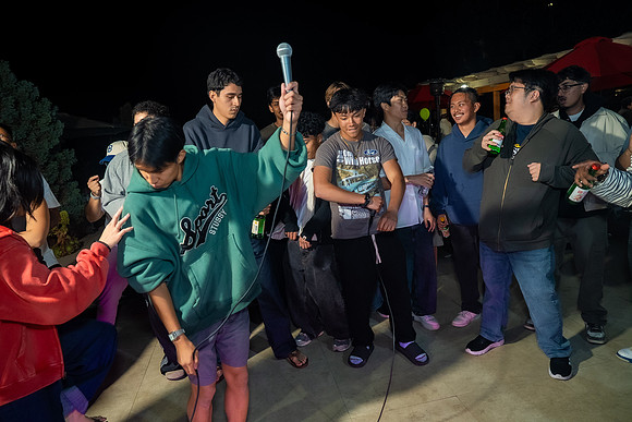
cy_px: 211
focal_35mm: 24
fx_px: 421
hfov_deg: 73.7
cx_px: 316
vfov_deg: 53.2
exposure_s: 1/160
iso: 1000
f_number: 3.2
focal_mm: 24
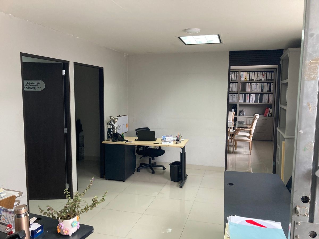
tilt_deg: -5.9
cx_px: 160
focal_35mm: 28
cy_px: 120
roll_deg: -0.7
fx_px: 258
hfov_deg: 63.4
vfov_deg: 49.7
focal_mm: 3.99
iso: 160
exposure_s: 1/60
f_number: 1.8
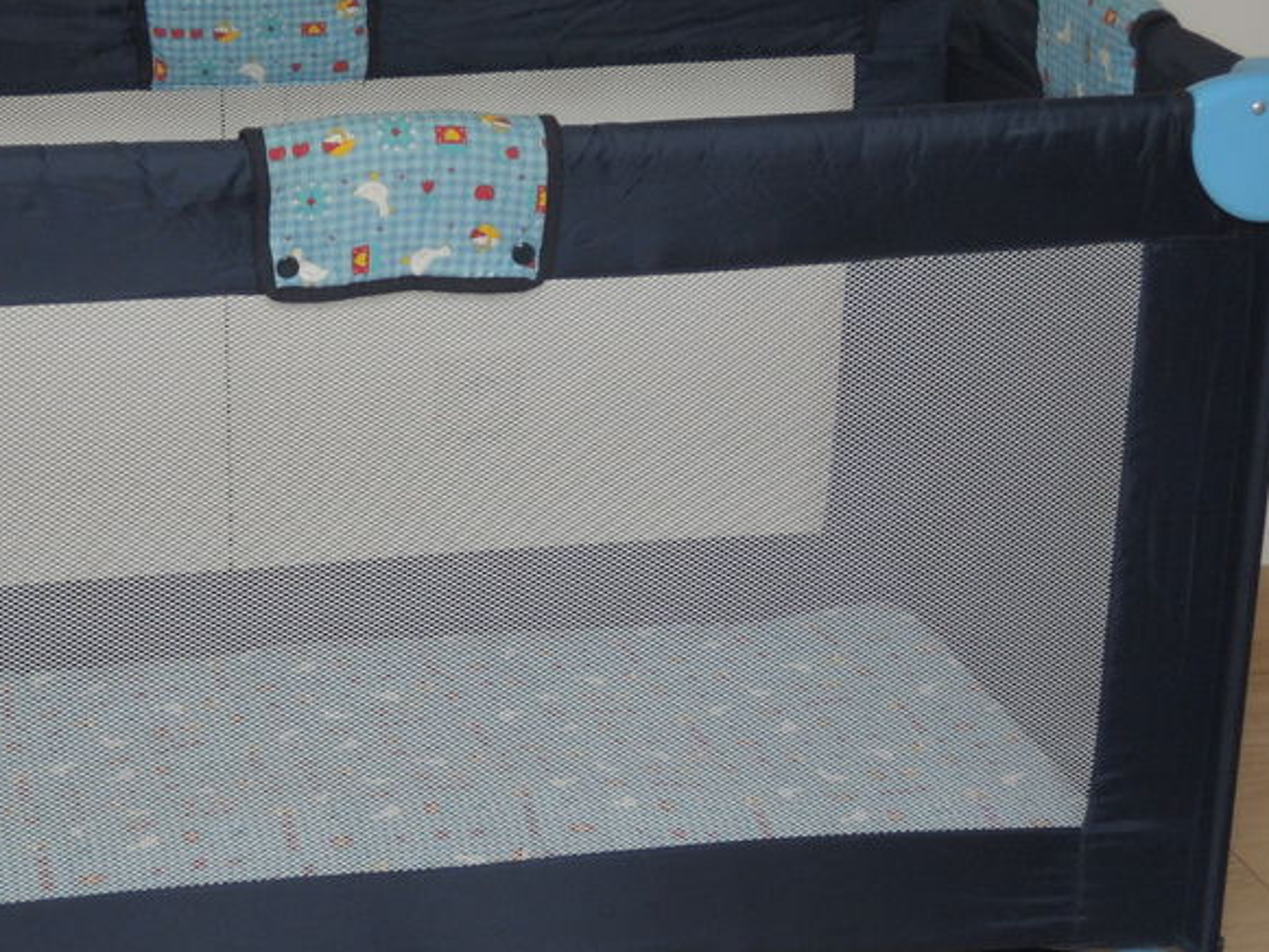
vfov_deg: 17.2
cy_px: 568
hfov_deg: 22.5
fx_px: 3153
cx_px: 293
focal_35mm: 86
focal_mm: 9
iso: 400
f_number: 3.3
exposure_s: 1/40
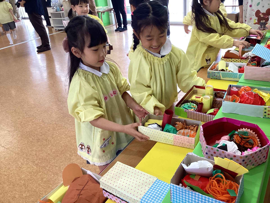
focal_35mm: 31
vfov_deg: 45.4
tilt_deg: -29.1
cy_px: 102
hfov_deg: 58.4
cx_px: 135
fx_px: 242
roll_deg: +5.1
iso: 80
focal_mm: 3.3
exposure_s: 1/100
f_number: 2.4
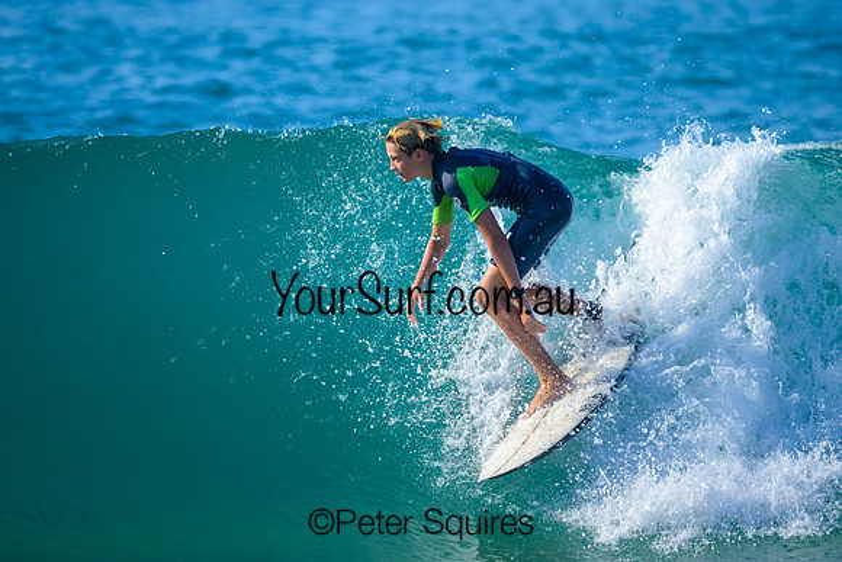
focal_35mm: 987
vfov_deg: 1.4
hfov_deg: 2.1
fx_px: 23085
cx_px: 452
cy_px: 215
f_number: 6.3
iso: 450
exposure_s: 1/2500
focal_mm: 800
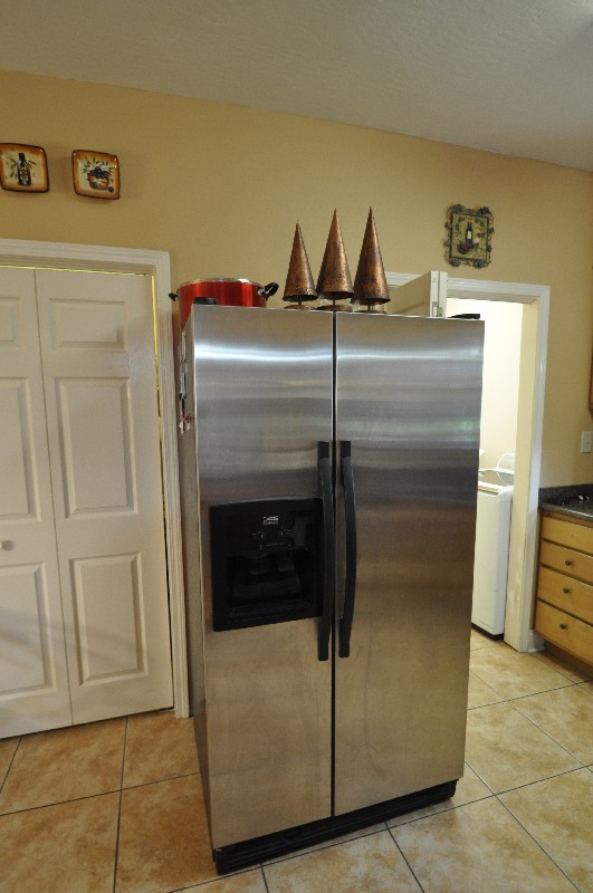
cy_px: 446
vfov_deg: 90.1
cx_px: 296
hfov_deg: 67.2
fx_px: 446
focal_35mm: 18
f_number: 3.8
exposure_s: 1/30
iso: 800
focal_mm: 12
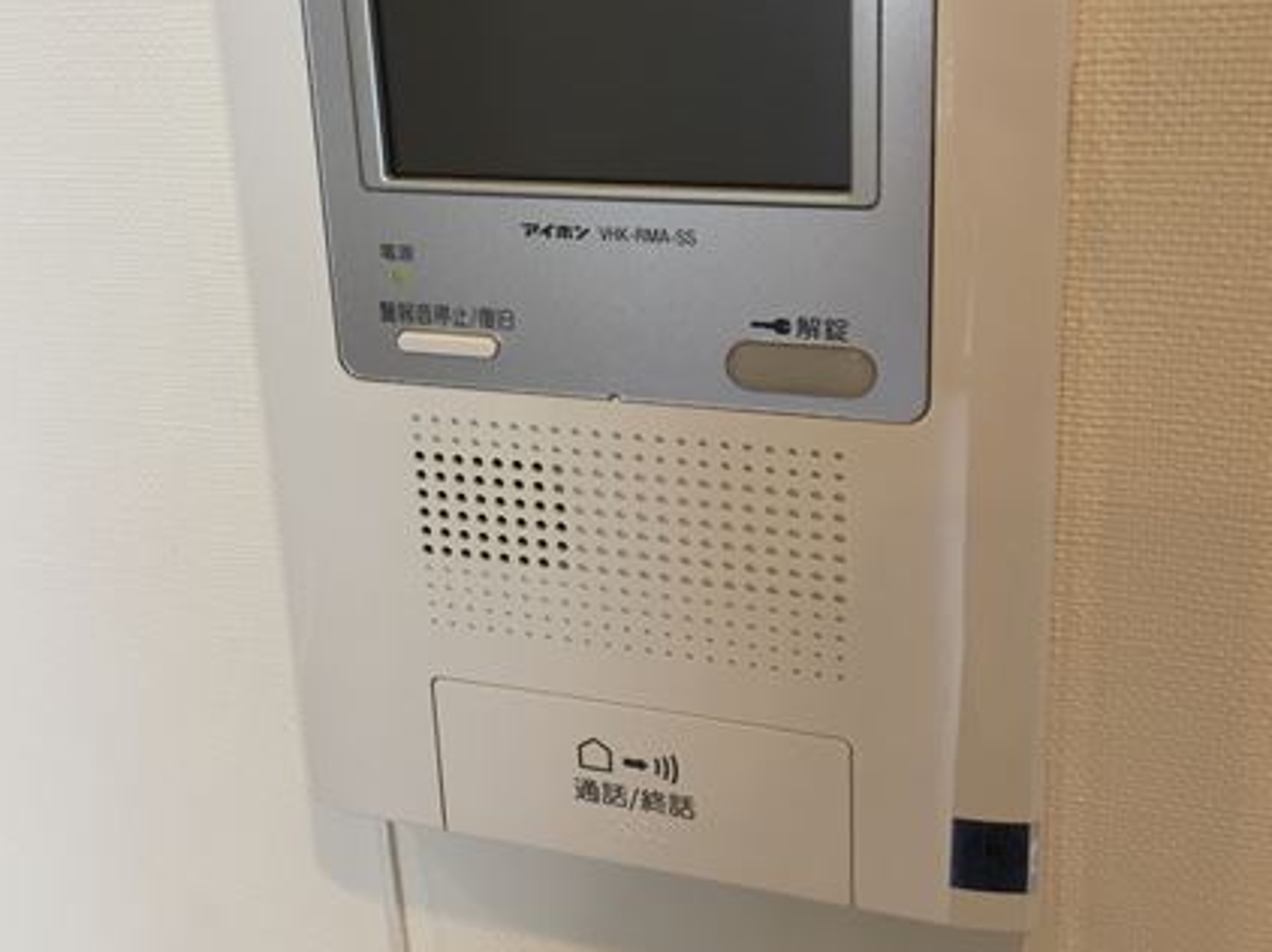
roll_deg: +3.3
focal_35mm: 44
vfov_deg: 32.4
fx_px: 1616
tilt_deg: -18.3
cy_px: 277
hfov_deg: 42.6
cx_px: 476
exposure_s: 1/30
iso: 32
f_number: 2.2
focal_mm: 4.15
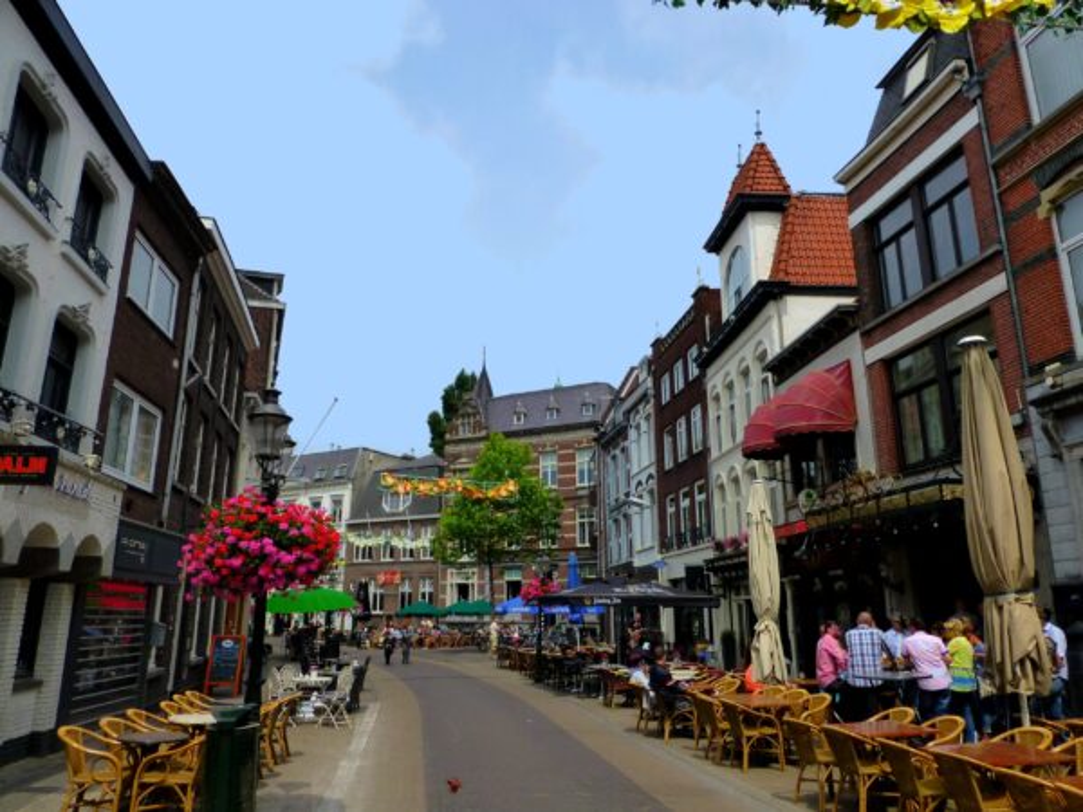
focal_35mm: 24
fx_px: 751
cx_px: 542
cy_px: 406
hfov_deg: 71.6
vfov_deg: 56.8
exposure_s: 1/1300
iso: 160
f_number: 4
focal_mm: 4.3
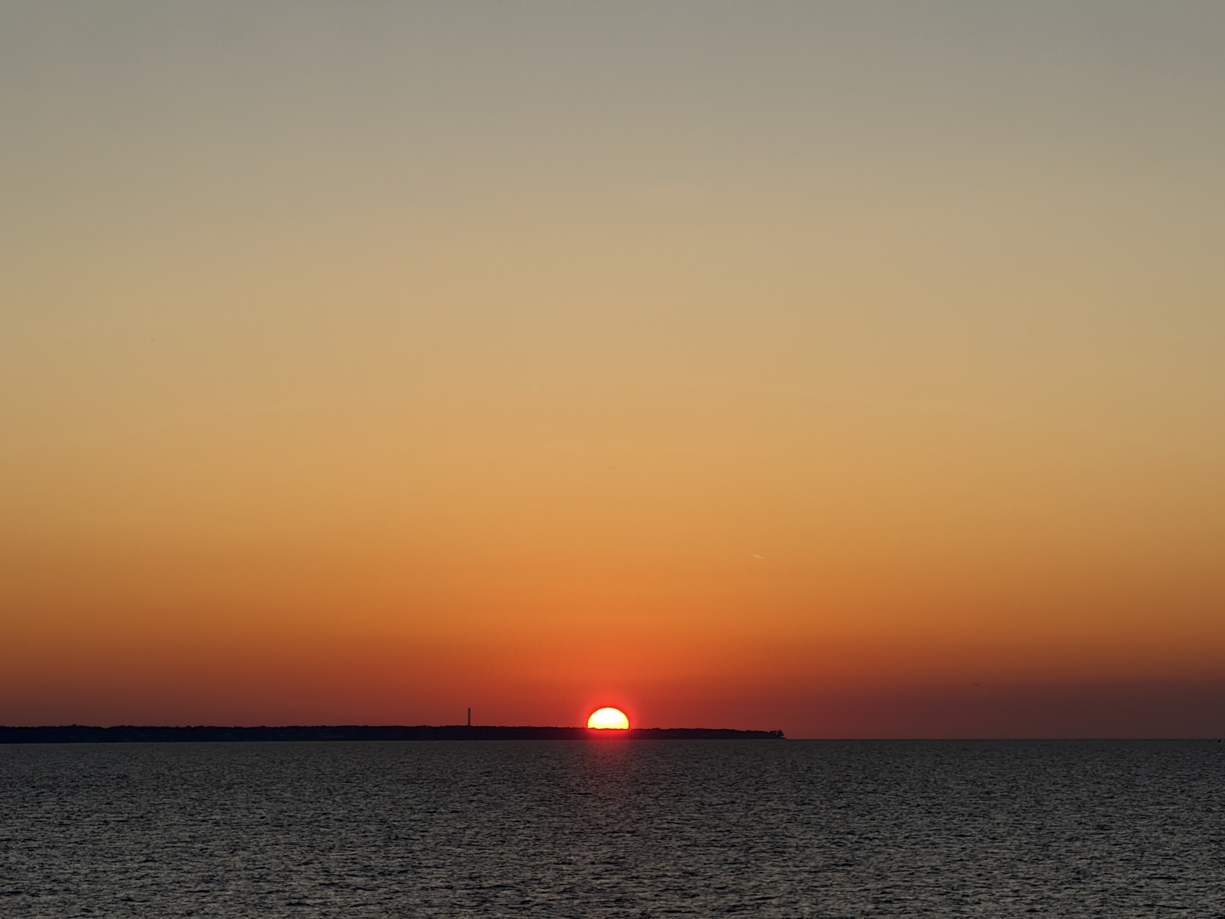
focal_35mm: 120
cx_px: 612
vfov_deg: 12.3
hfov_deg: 16.4
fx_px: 4247
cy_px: 460
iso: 50
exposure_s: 1/721
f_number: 2.8
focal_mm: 15.66
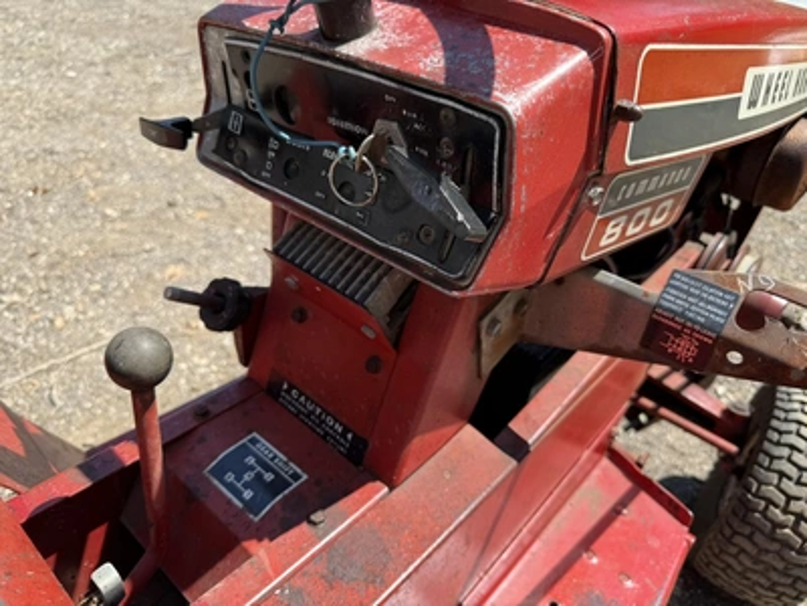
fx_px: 560
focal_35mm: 24
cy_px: 303
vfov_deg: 56.8
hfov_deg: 71.6
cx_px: 404
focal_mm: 6.76
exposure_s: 1/1553
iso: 80
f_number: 1.78
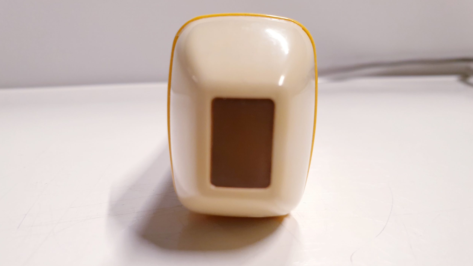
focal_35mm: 29
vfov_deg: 39.9
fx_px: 364
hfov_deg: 66.1
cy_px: 165
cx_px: 235
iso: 125
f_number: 2.4
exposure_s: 1/50
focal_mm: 4.3
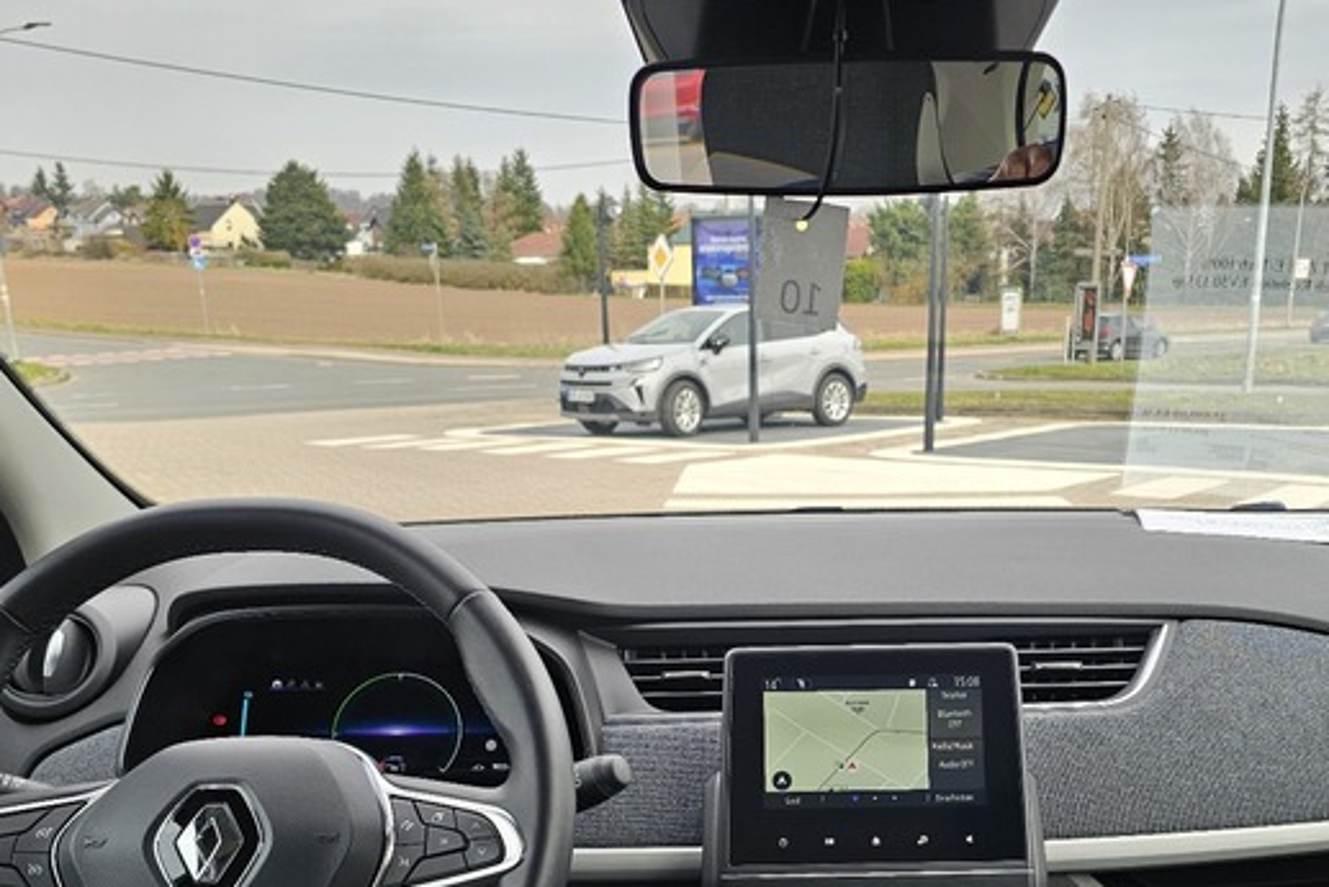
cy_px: 735
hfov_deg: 51.5
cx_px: 797
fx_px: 1366
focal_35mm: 37
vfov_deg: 34.6
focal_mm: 6.3
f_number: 1.7
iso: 20
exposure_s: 1/180
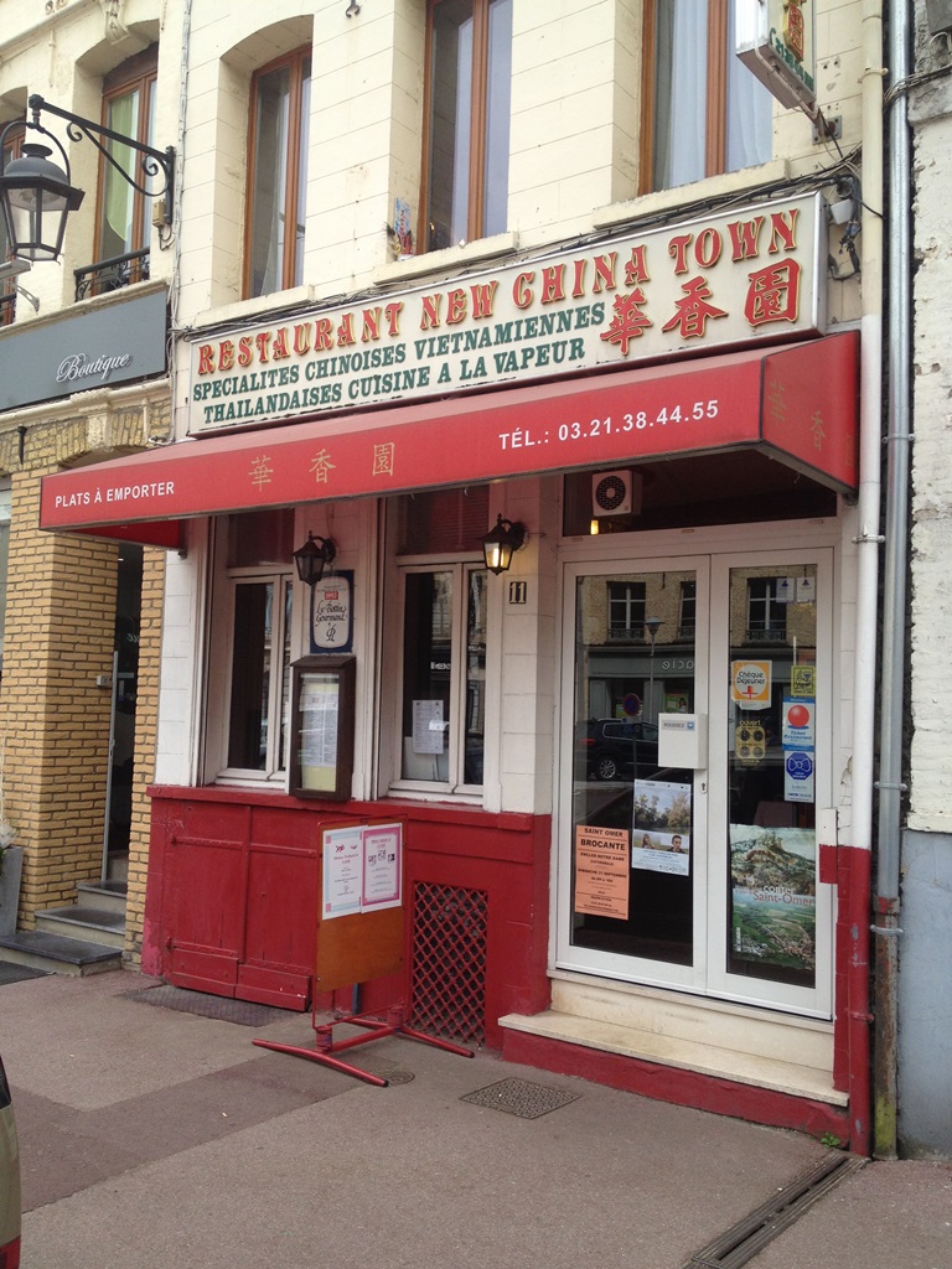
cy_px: 634
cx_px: 476
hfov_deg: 40.7
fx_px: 1283
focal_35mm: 35
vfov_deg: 52.6
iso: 50
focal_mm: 4.28
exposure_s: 1/497
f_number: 2.4
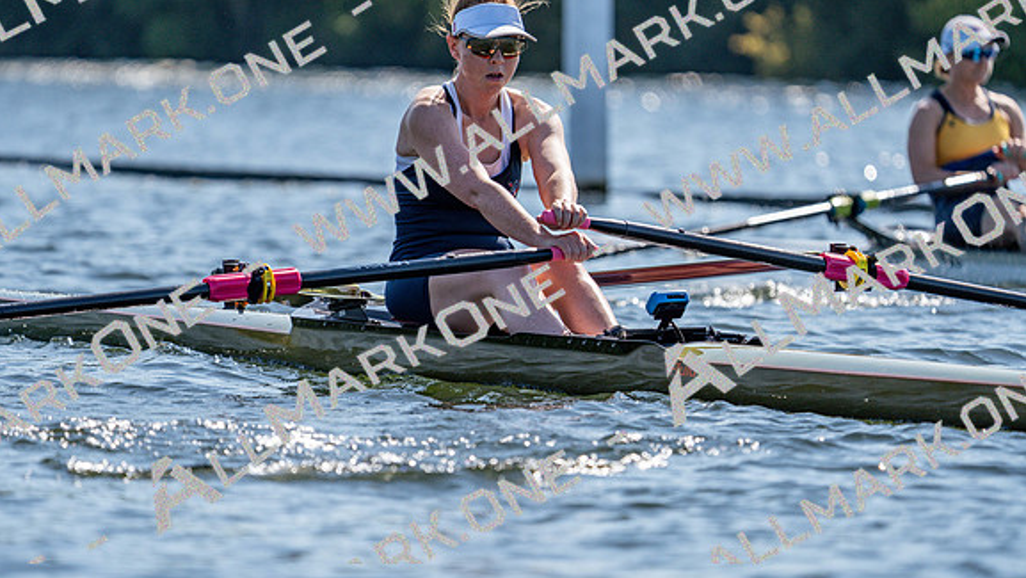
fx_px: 10940
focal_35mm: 402
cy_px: 259
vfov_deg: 3.0
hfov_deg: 5.4
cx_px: 512
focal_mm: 382
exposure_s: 1/1600
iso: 200
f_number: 6.3
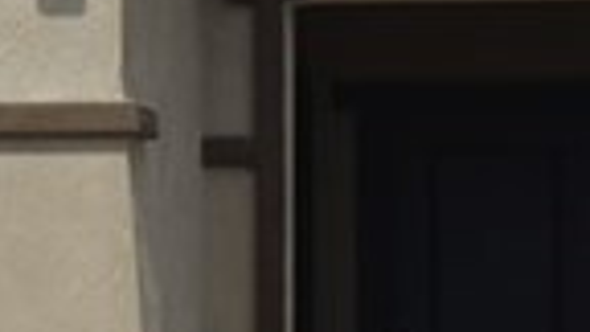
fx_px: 4193
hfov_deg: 8.0
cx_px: 606
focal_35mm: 268
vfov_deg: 4.5
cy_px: -53
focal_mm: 24
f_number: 9
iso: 100
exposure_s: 1/320
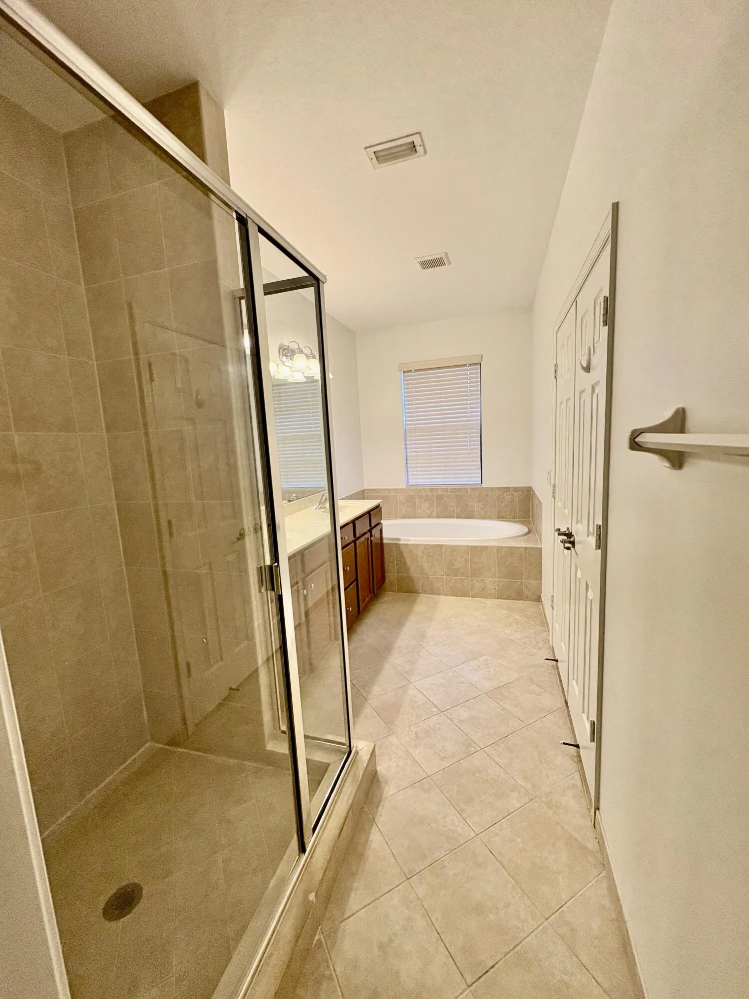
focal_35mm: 14
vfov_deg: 102.1
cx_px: 374
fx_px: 404
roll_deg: +2.6
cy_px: 500
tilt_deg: -6.9
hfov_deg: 85.7
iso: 250
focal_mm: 2.22
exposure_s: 1/120
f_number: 2.2
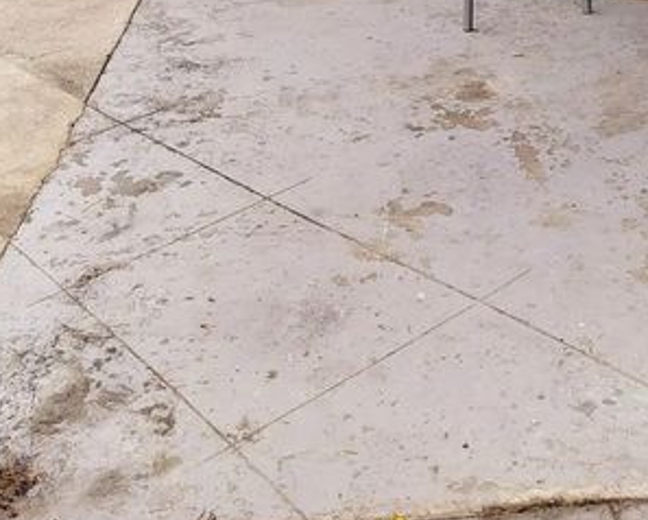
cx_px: 550
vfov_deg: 18.9
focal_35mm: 70
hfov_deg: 26.4
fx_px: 1343
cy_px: -287
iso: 50
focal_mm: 4.69
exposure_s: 1/301
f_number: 1.8
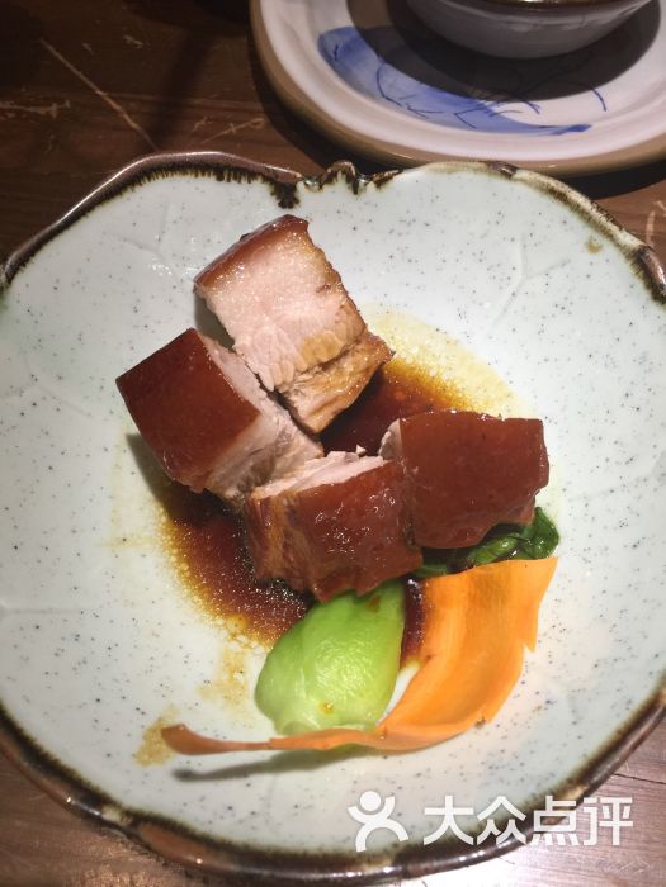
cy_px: 444
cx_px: 333
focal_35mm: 29
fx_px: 744
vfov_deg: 61.7
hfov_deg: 48.2
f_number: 2.2
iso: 40
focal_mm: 4.15
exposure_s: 1/33
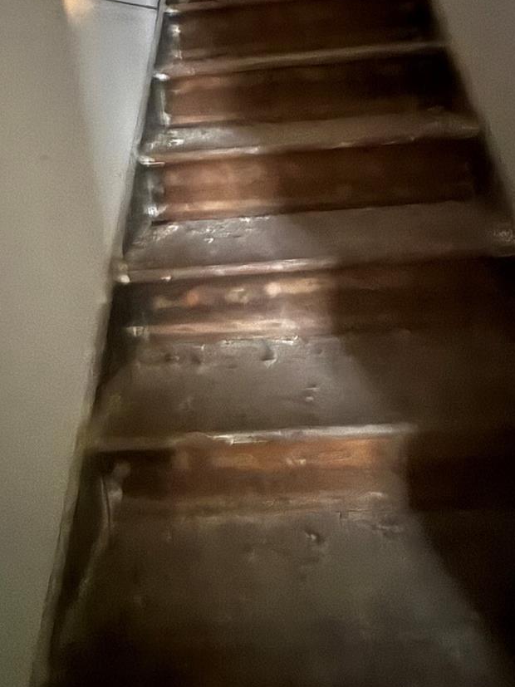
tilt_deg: -5.9
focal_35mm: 26
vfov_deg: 61.7
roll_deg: +3.0
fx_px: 516
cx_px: 253
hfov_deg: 53.0
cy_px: 137
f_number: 2.2
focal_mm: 2.22
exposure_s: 1/8
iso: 1600
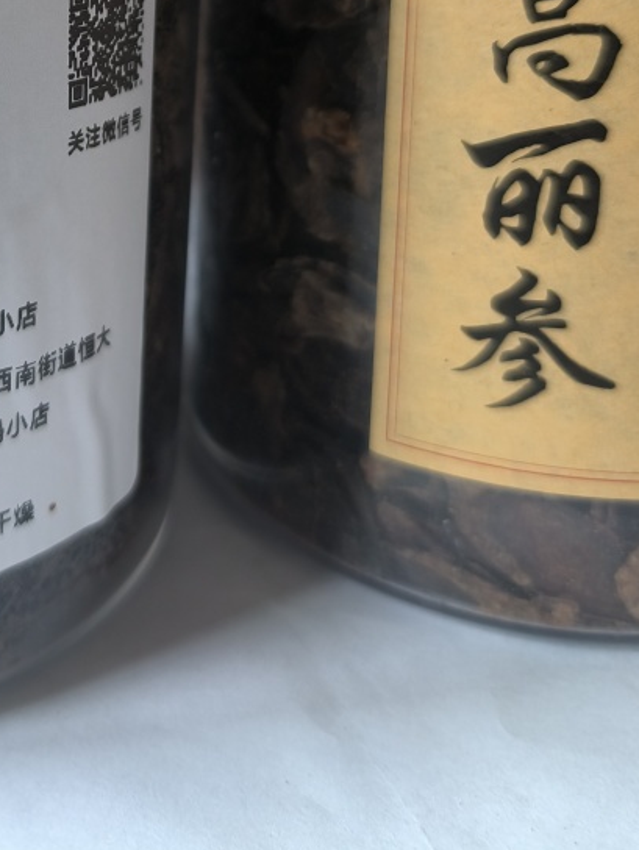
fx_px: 1106
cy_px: 40
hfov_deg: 31.2
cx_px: 102
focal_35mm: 45
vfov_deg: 38.3
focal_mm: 4.69
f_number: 1.79
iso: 120
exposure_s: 1/50
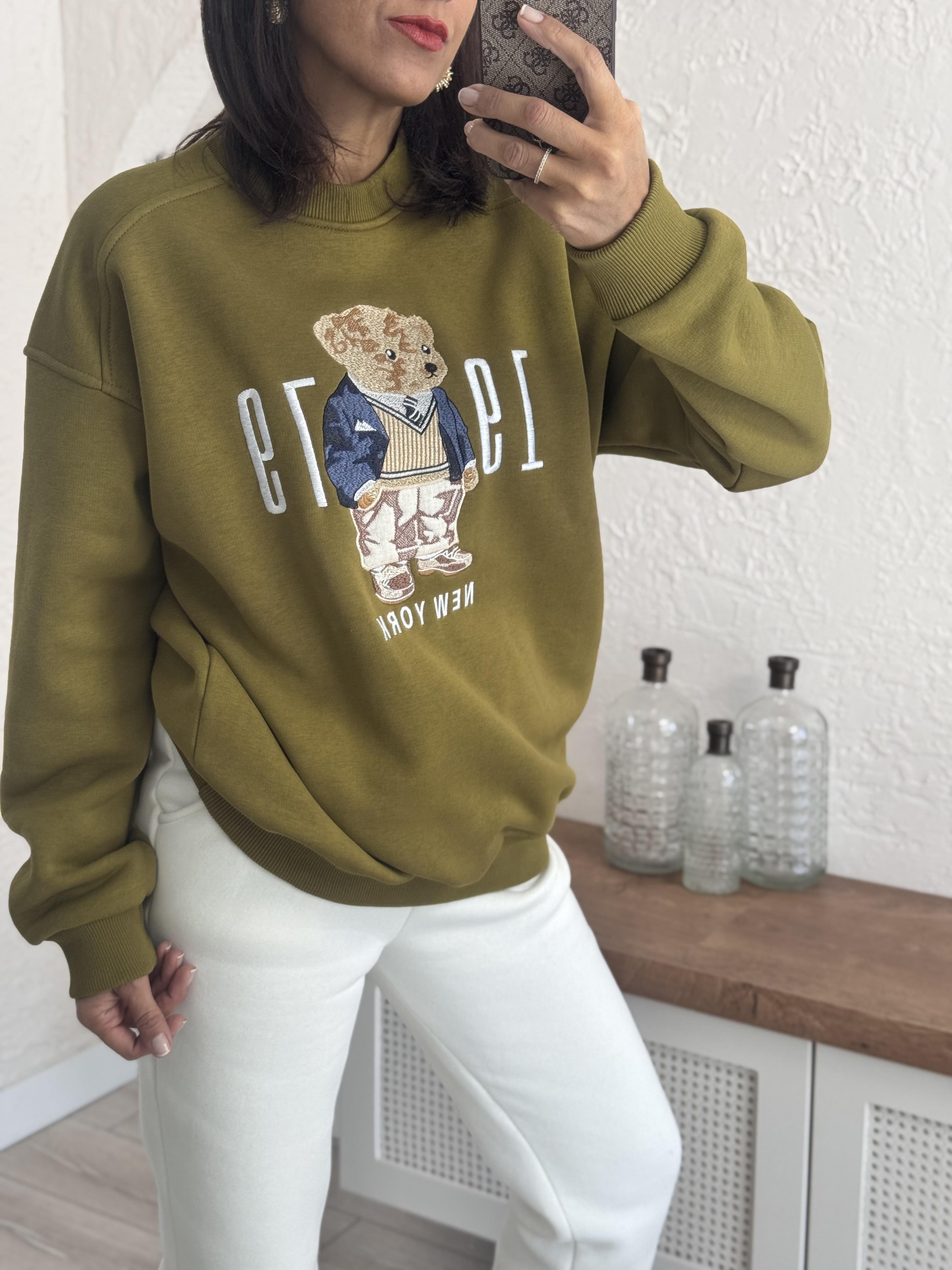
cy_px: 635
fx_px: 1760
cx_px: 476
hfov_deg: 30.3
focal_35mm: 48
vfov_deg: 39.7
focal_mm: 6.76
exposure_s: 1/166
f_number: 1.78
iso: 64
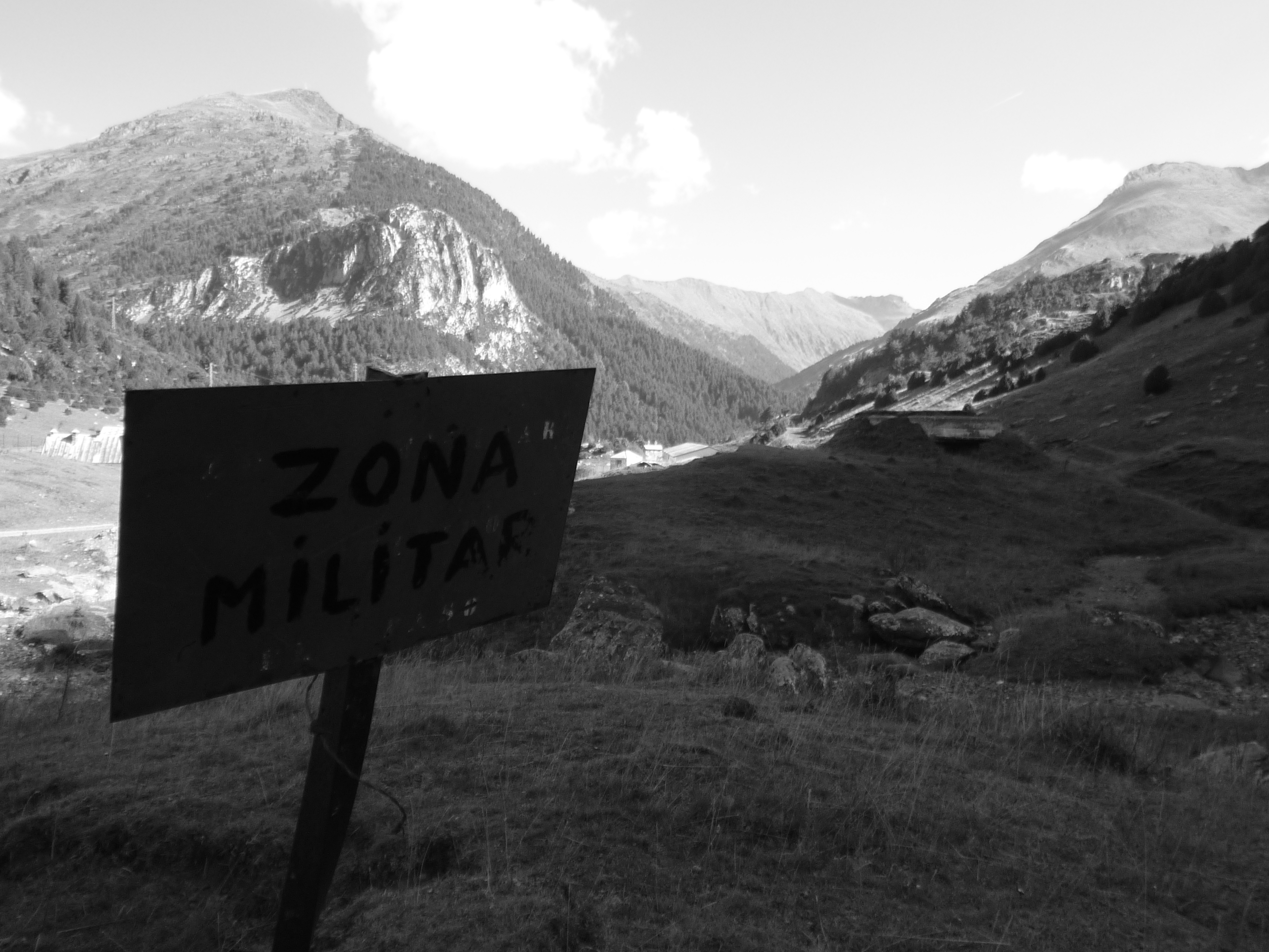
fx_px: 990
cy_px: 476
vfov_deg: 51.4
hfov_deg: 65.3
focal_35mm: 27
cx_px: 634
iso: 100
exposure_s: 1/200
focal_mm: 4.4
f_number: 4
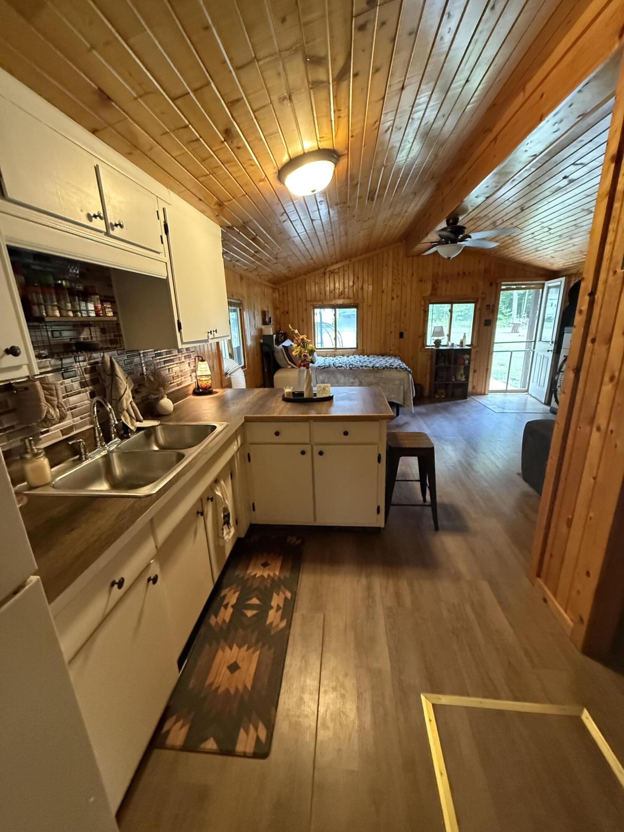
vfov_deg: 102.1
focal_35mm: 14
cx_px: 312
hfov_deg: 85.7
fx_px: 336
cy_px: 416
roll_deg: +4.6
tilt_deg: -14.8
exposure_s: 1/60
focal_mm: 2.22
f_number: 2.2
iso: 800
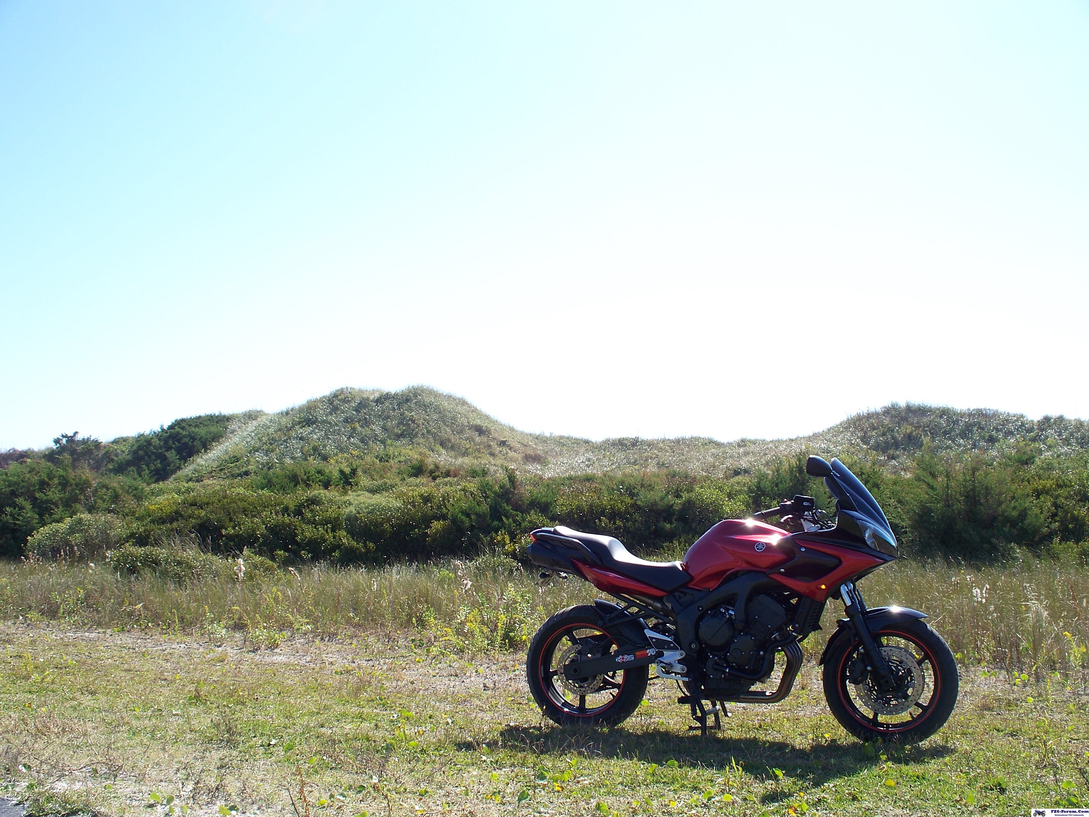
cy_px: 408
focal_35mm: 36
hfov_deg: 51.4
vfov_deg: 39.7
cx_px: 544
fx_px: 1133
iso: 80
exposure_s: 1/250
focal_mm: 7.54
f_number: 5
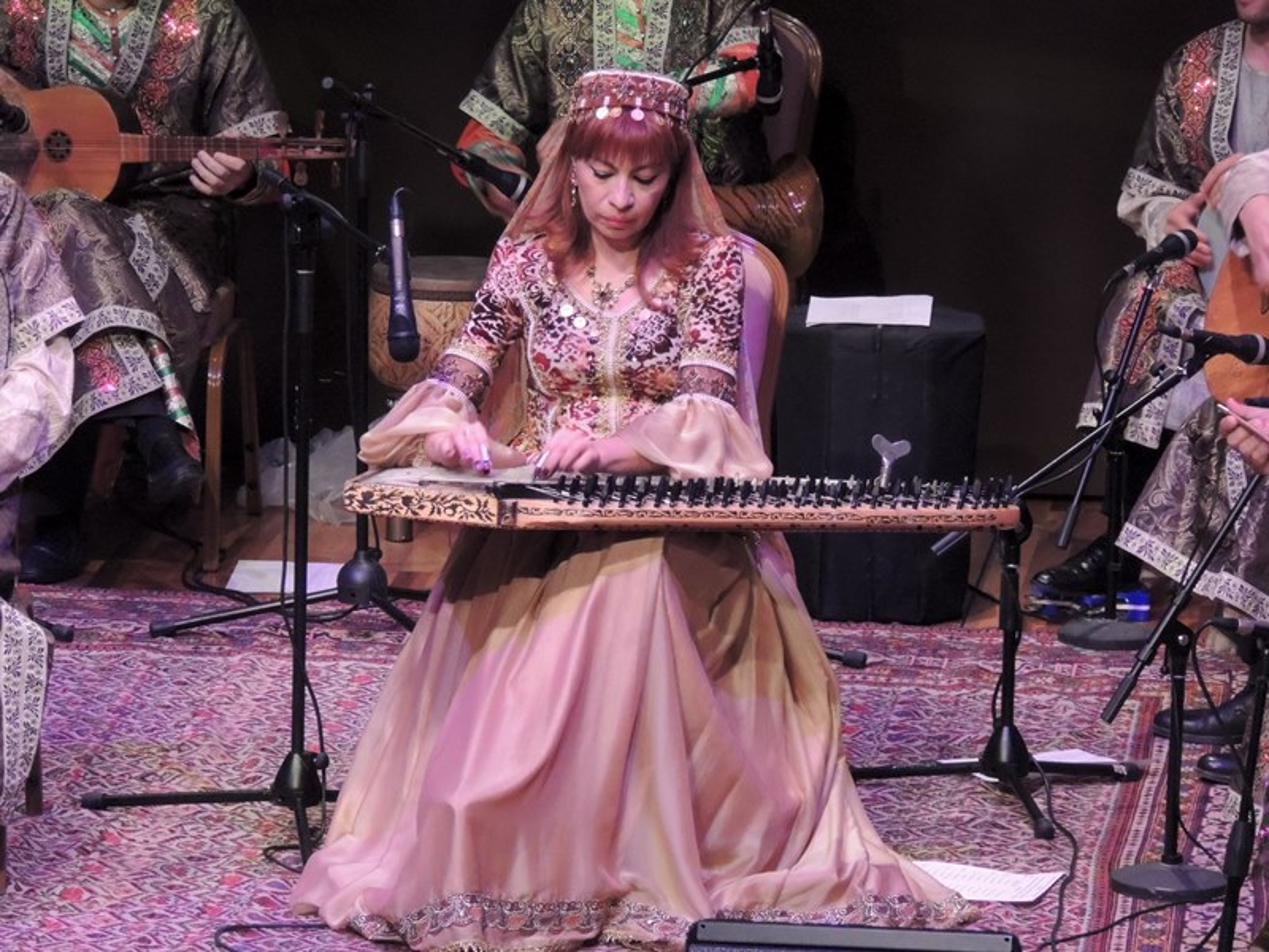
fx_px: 9165
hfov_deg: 7.9
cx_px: 634
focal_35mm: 250
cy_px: 476
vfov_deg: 5.9
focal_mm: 44.5
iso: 1400
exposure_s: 1/30
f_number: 4.7
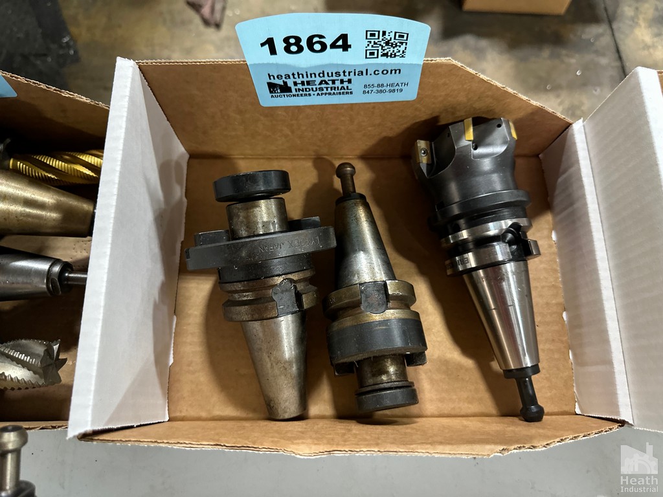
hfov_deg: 71.6
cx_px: 332
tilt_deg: -70.9
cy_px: 248
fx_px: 460
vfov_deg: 56.8
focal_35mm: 24
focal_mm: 6.86
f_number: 1.78
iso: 500
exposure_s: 1/60
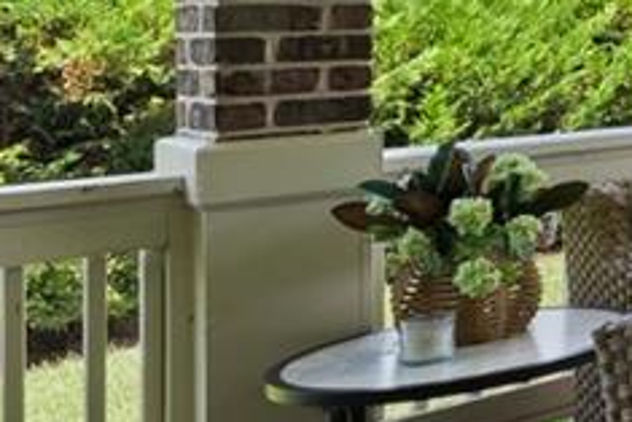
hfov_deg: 17.6
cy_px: -31
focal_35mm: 61
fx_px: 1072
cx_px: 1355
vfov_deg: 21.3
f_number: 7.1
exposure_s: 1/125
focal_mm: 14
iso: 800
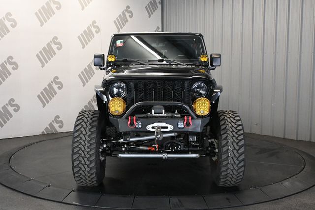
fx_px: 380
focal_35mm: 44
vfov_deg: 30.8
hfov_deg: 45.0
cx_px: 158
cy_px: 105
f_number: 4.8
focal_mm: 29
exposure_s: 1/60
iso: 5000
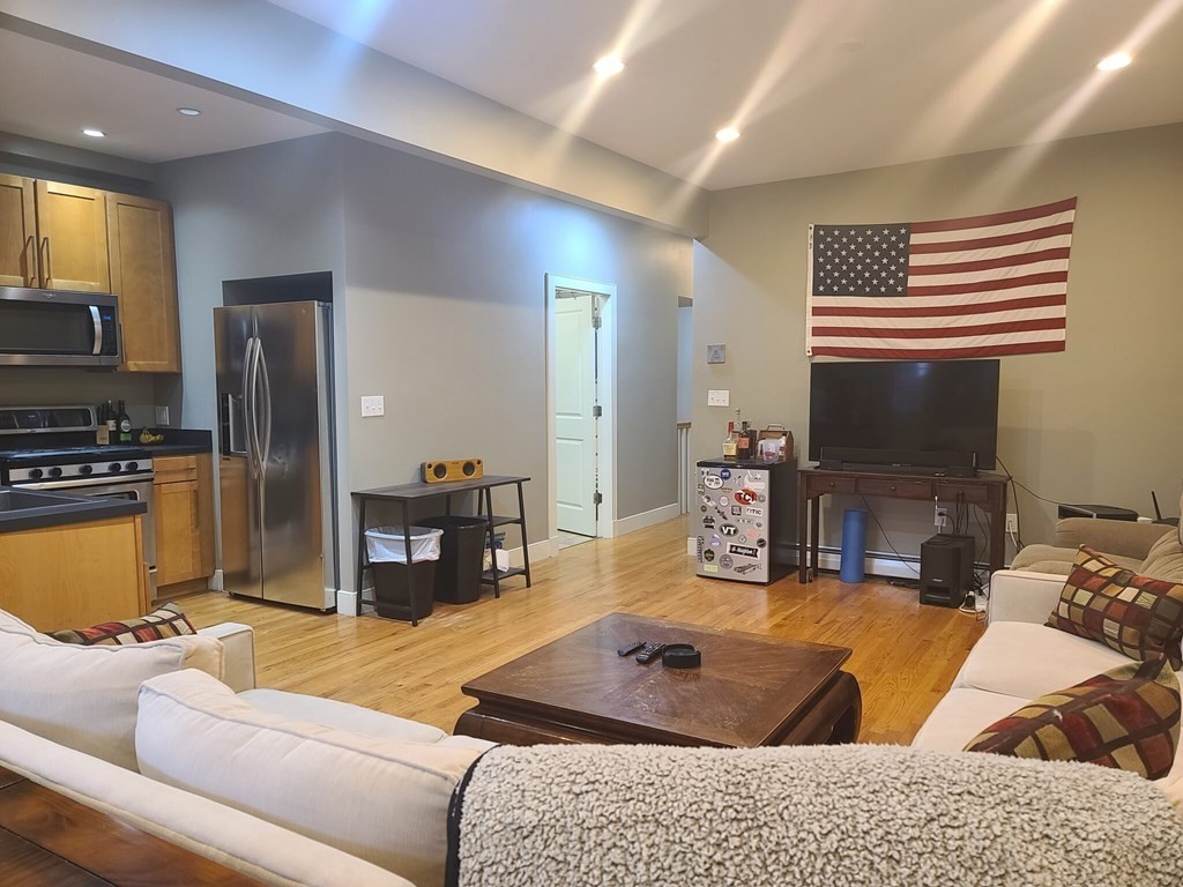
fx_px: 854
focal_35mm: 25
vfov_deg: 54.9
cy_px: 444
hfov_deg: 69.4
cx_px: 592
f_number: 1.8
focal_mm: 7
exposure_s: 1/39
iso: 200
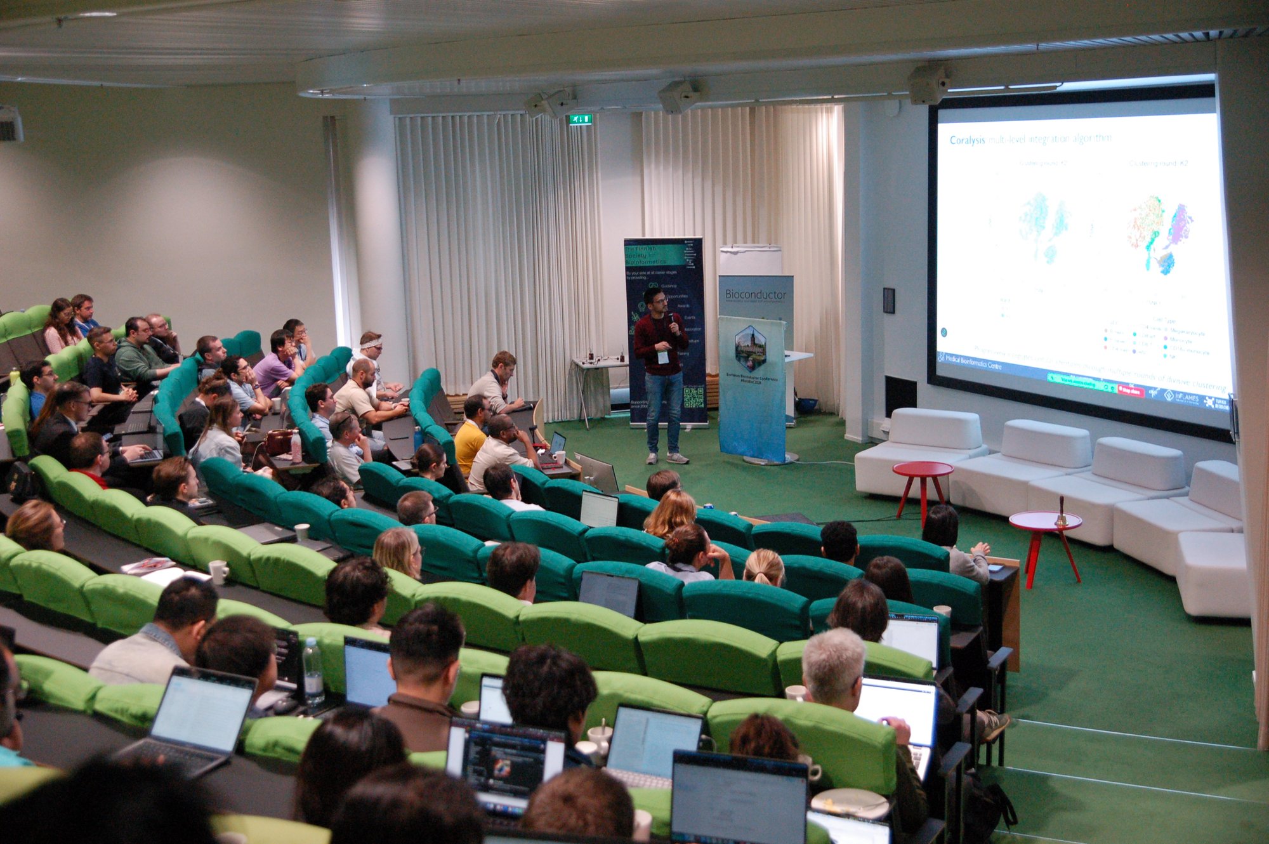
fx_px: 1585
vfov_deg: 29.8
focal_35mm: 45
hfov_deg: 43.6
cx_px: 634
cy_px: 422
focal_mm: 30
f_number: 4
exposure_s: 1/125
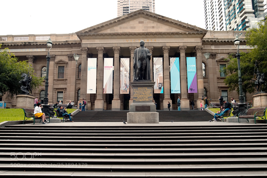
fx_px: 223
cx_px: 134
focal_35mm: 30
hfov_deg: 61.9
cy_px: 89
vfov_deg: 43.6
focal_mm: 30
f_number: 9
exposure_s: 1/160
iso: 400
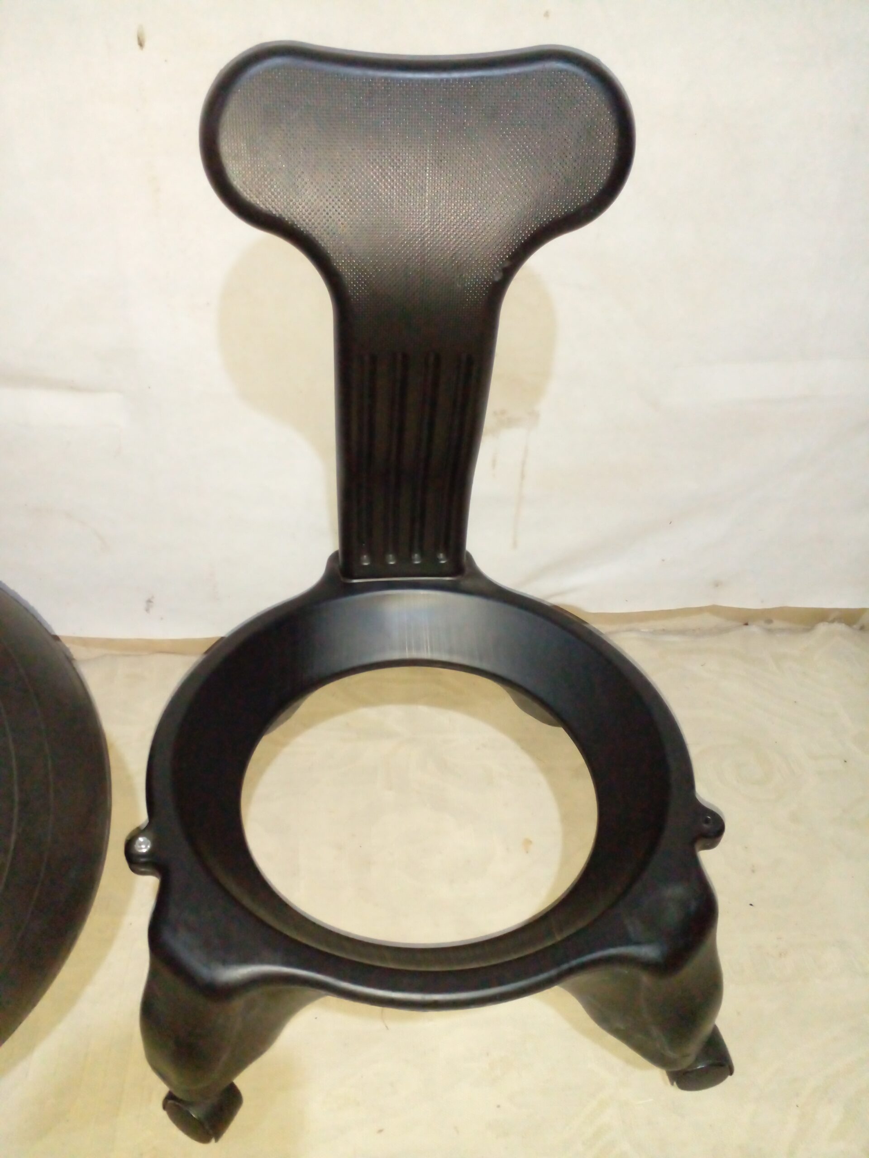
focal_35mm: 27
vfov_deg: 65.3
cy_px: 579
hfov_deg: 51.4
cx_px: 434
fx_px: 904
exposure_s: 1/25
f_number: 1.9
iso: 500
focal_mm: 3.6
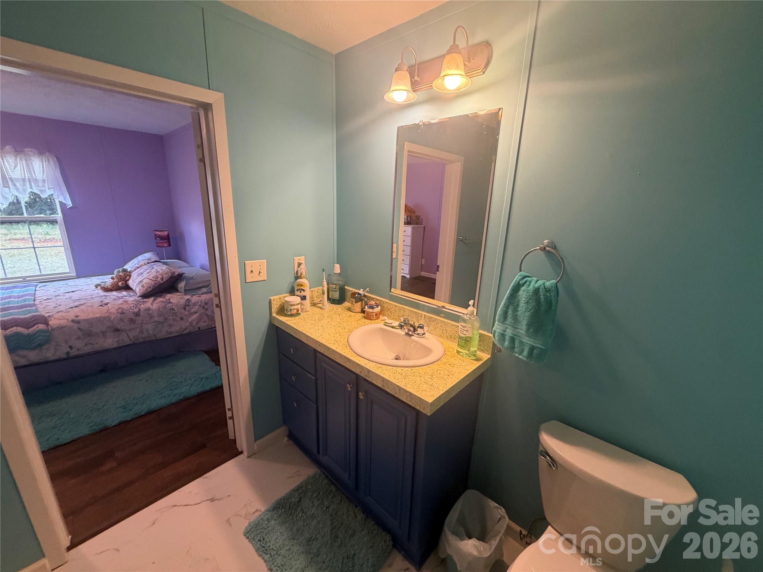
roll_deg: -1.6
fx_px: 309
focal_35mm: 14
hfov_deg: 102.1
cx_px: 382
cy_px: 286
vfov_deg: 85.7
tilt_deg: -11.7
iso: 250
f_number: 2.2
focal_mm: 2.22
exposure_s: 1/60
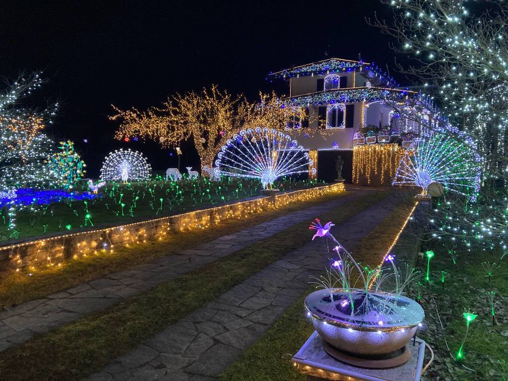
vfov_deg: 49.7
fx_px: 411
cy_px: 190
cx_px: 254
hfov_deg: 63.4
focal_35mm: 28
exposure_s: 1/25
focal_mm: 3.99
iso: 400
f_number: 1.8
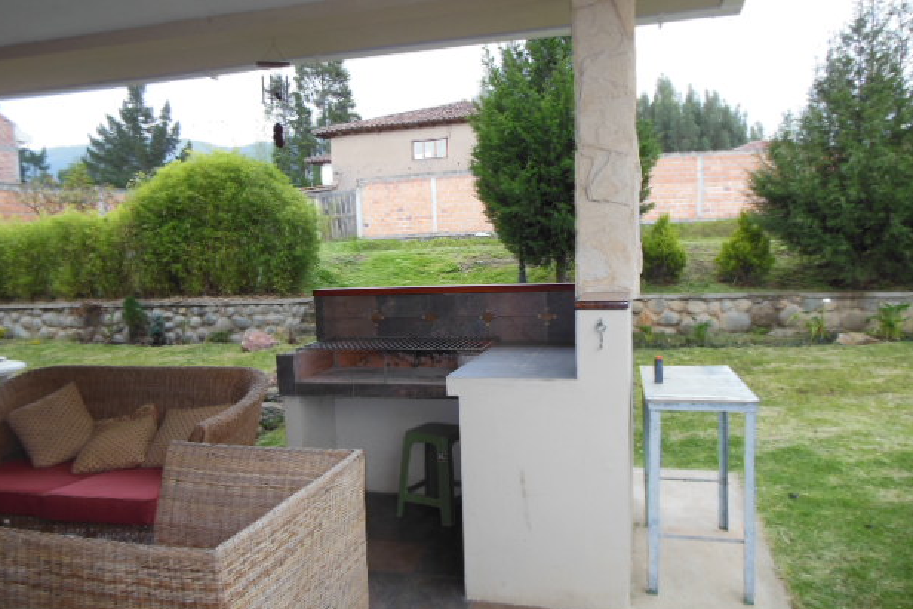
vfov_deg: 48.0
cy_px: 308
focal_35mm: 27
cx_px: 443
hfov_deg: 67.4
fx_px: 685
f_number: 3.2
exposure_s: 1/50
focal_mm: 4.5
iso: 125
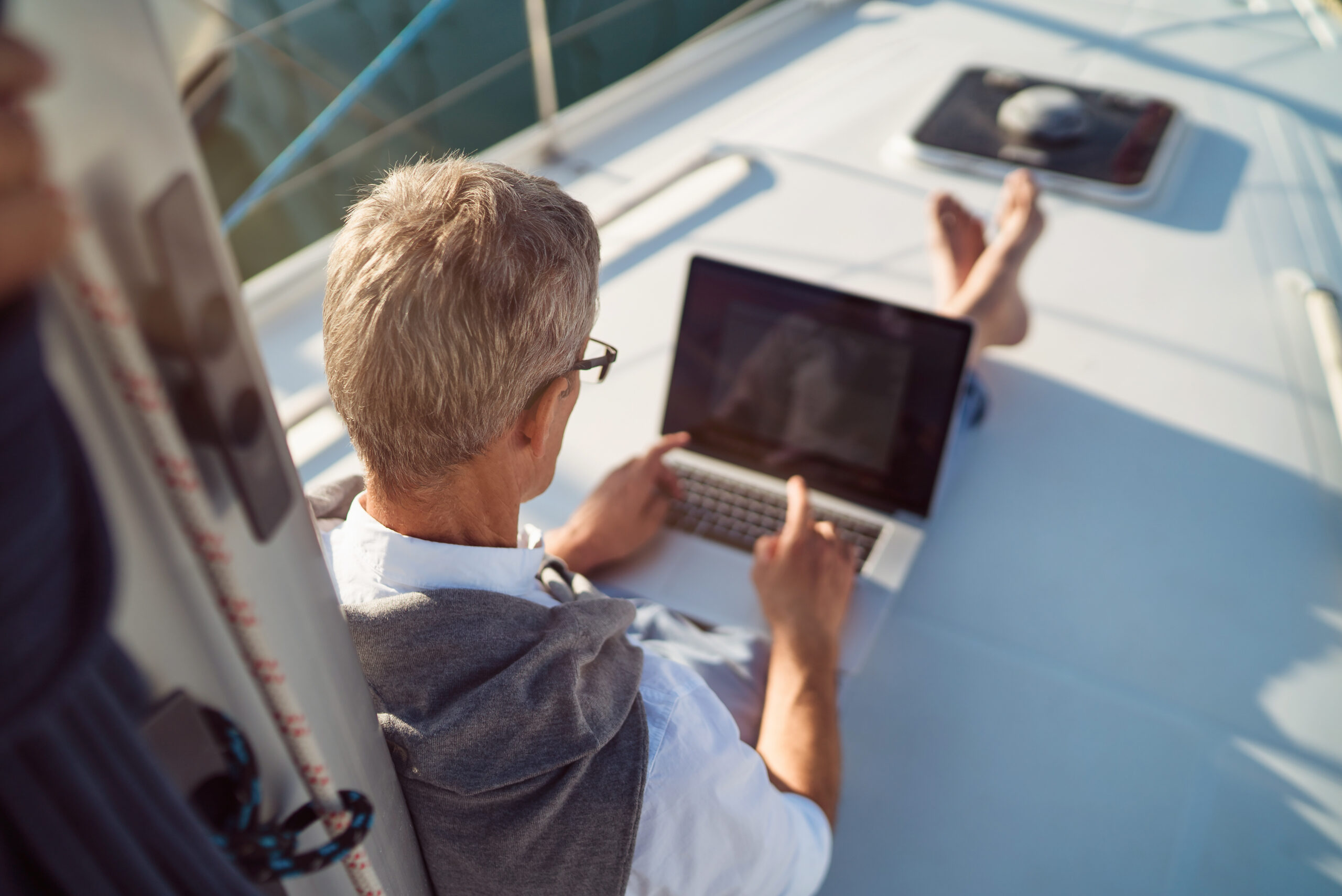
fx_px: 1305
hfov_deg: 54.4
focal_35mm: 35
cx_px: 671
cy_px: 448
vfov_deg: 37.9
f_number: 2
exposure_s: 1/4000
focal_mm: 35
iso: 100
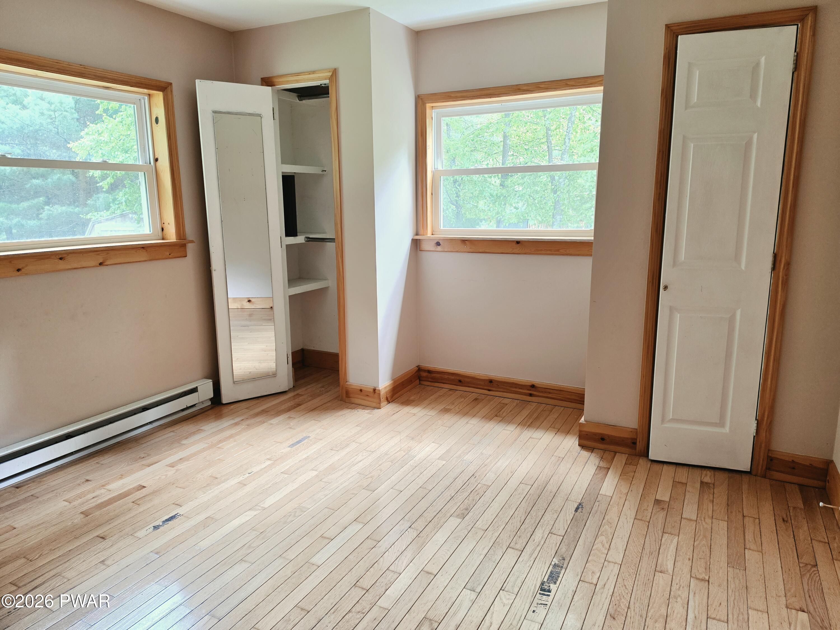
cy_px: 315
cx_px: 420
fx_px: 558
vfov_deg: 58.9
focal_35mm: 23
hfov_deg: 73.9
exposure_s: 1/120
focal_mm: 6.5
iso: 100
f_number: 1.4
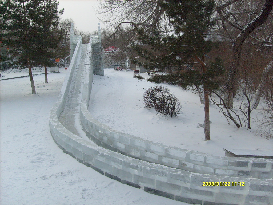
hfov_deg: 52.6
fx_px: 276
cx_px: 136
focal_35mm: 35
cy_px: 102
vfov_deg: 40.7
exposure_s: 1/250
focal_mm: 5.8
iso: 80
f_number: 7.1
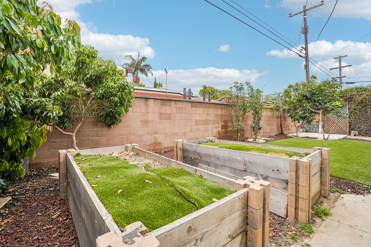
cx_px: 186
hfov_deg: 96.7
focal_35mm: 16
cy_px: 124
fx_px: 165
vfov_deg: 73.7
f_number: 8
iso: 400
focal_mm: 16
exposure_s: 1/500
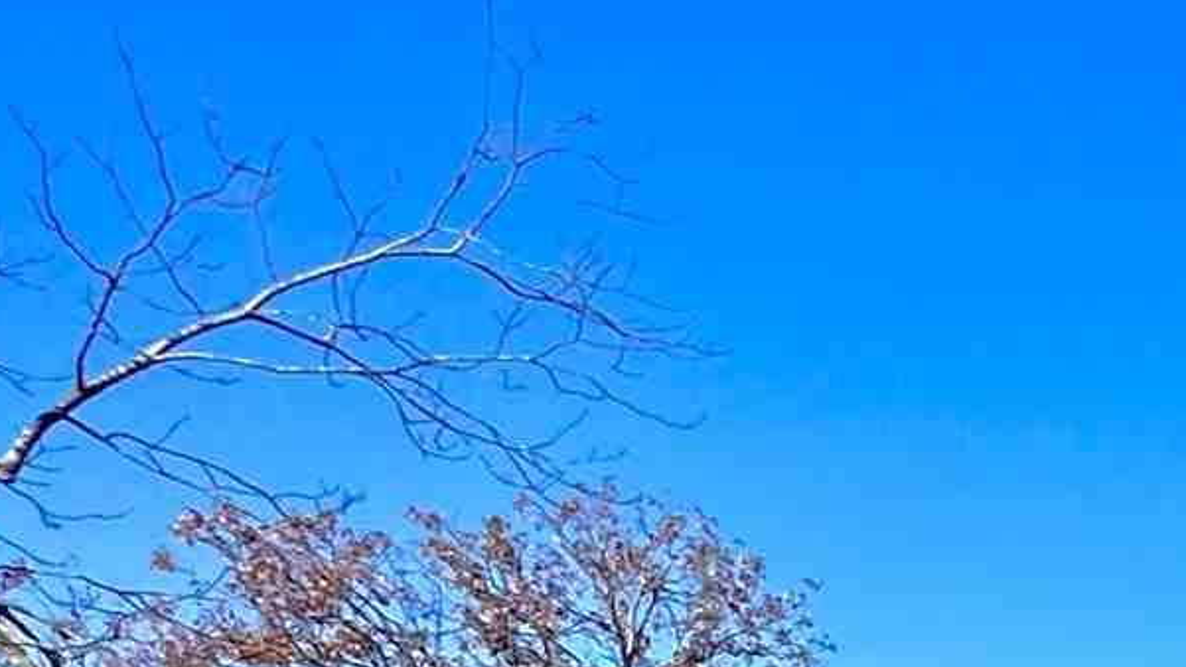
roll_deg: -0.7
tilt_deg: -3.1
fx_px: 2453
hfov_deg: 17.6
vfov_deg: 12.8
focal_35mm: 78
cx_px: 2471
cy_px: 1462
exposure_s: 1/1825
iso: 40
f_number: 2.2
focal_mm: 2.22
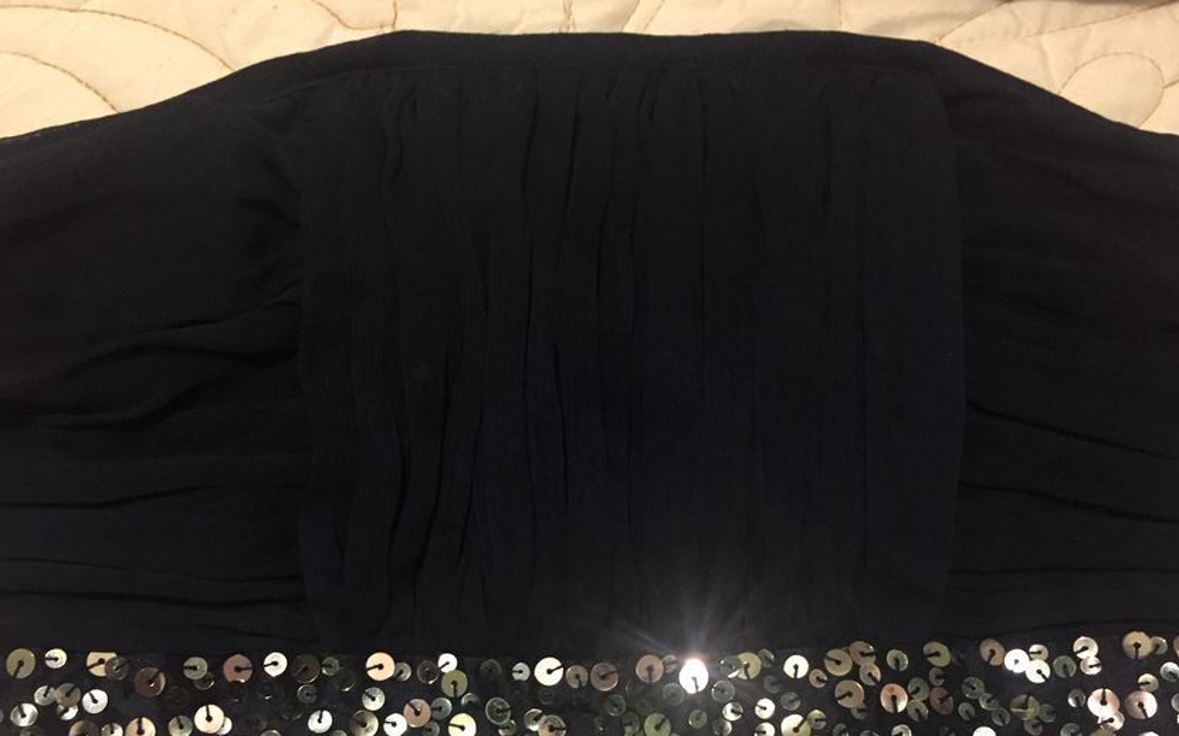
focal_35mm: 37
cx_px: 562
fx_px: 1189
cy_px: 511
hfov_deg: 52.7
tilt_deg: -81.3
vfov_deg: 34.0
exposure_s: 1/17
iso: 320
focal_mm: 4.15
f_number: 2.2
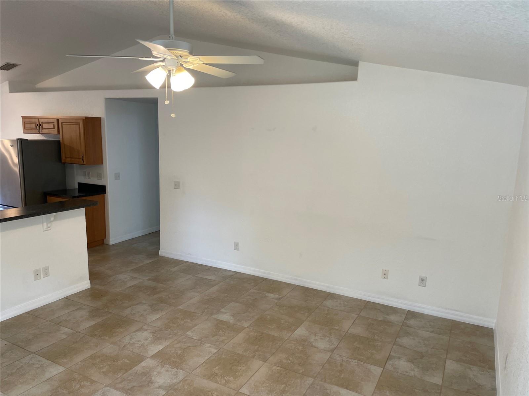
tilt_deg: -9.4
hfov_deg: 67.3
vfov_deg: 53.1
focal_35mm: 26
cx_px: 264
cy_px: 198
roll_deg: -0.6
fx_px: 397
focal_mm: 4.2
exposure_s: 1/60
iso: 64
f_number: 1.6
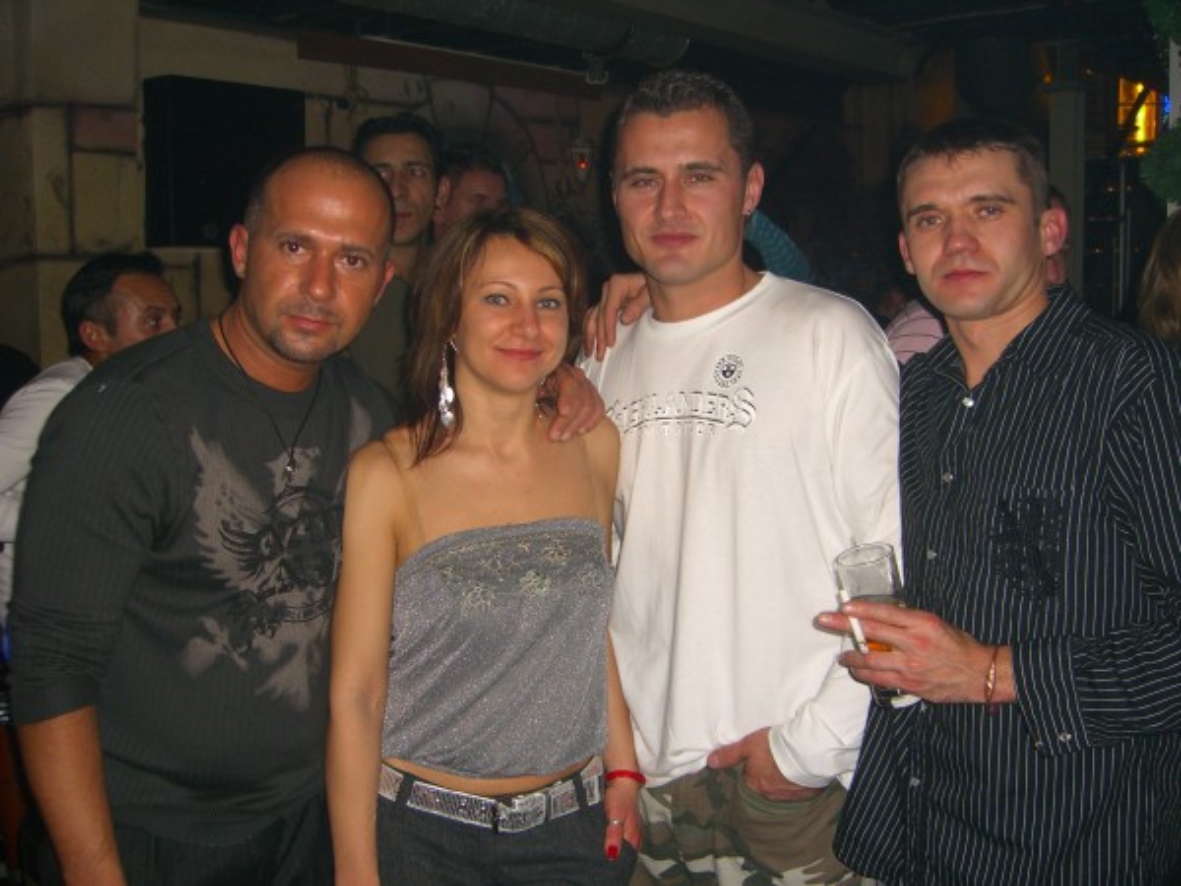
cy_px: 443
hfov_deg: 49.0
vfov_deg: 37.7
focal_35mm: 38
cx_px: 590
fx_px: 1296
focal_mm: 7.9
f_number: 2.8
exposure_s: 1/60
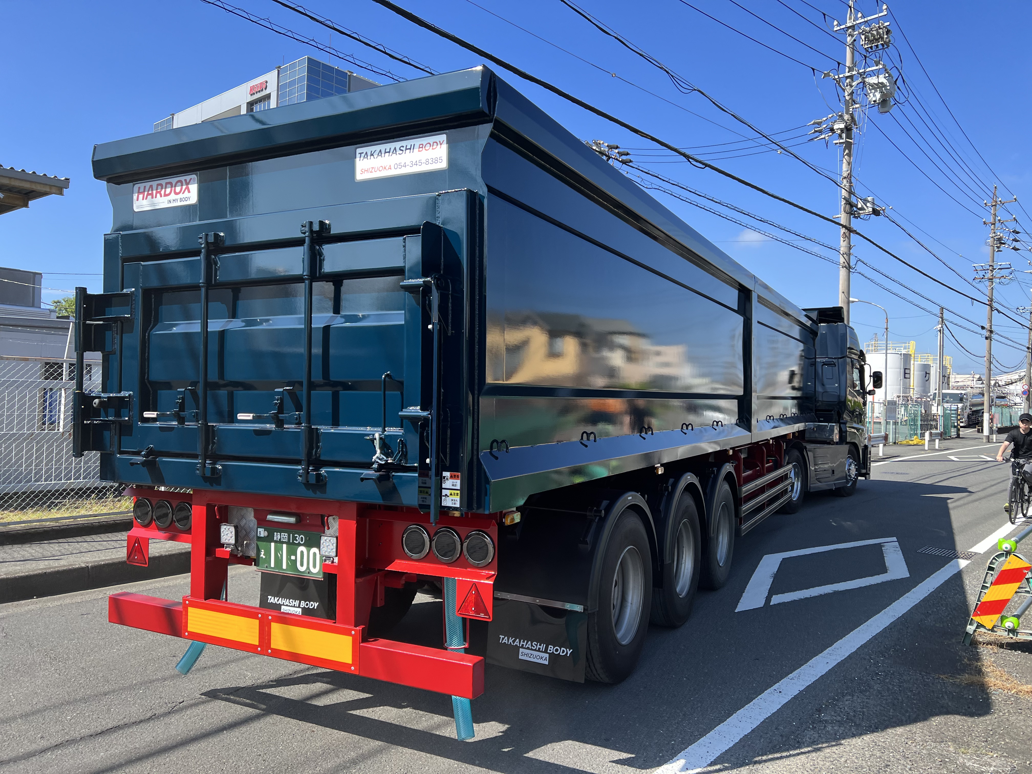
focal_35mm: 26
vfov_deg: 53.1
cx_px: 516
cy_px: 387
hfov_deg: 67.3
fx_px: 775
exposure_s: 1/1068
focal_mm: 5.7
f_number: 1.5
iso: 50
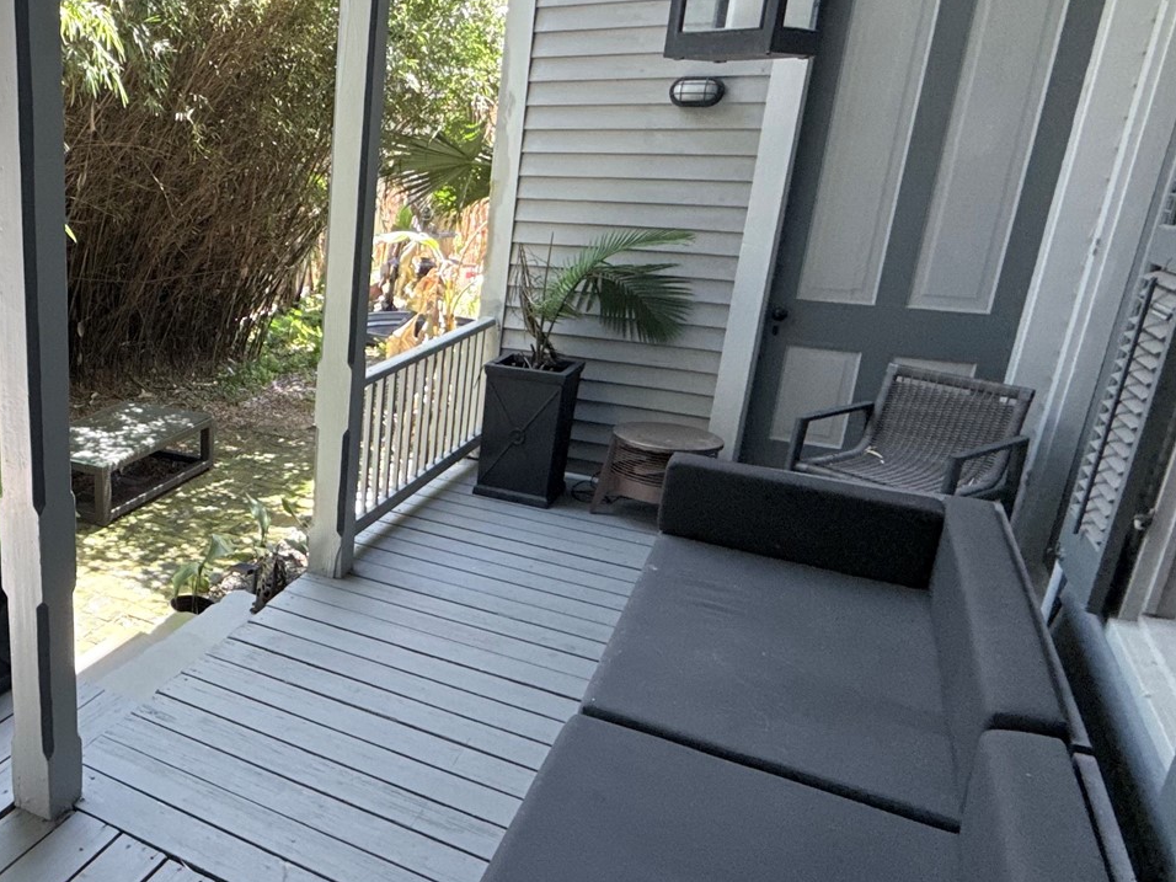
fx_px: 1019
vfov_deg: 46.8
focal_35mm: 30
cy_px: 440
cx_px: 154
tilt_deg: -17.5
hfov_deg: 53.7
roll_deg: +0.0
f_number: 2.2
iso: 100
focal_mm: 2.22
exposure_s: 1/99
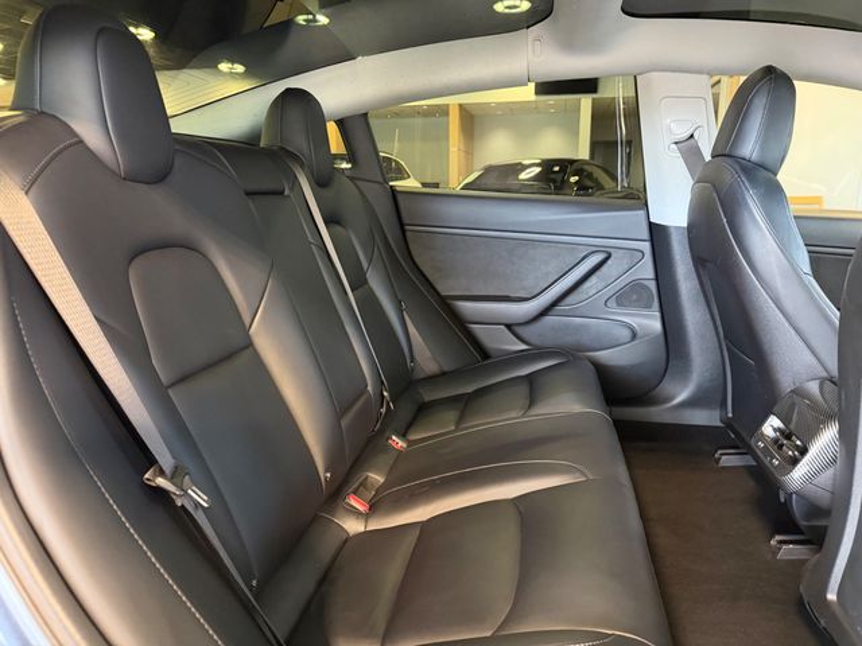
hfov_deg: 71.6
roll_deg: +0.6
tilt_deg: -12.3
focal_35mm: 24
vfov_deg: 56.8
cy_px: 323
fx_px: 598
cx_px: 431
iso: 1000
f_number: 1.78
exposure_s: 1/40
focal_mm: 6.76
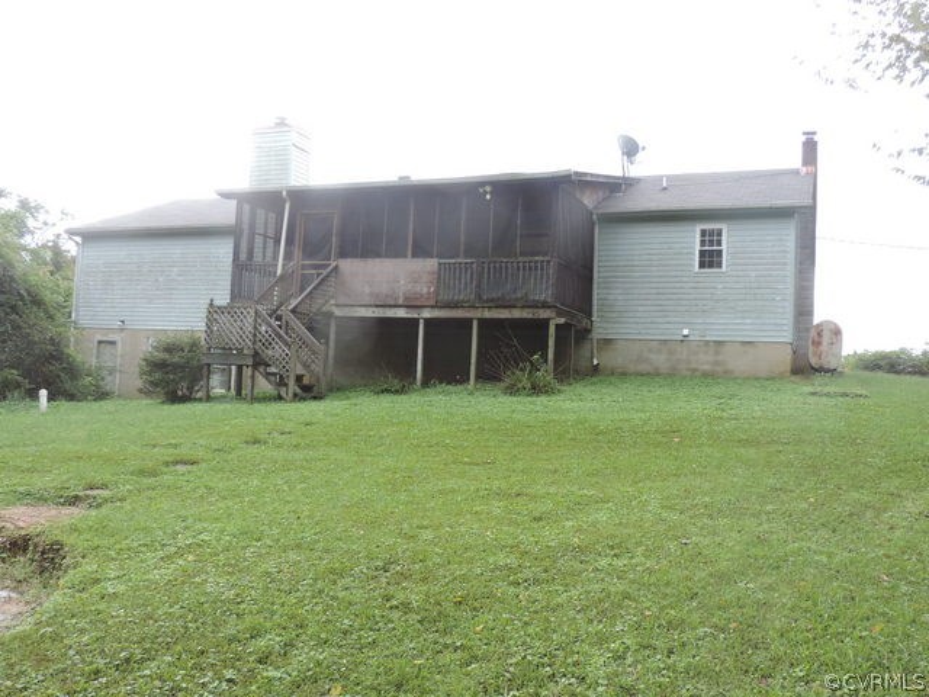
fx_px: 886
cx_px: 464
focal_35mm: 33
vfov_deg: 42.9
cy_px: 348
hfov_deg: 55.4
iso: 80
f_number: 3.2
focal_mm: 5.8
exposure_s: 1/125
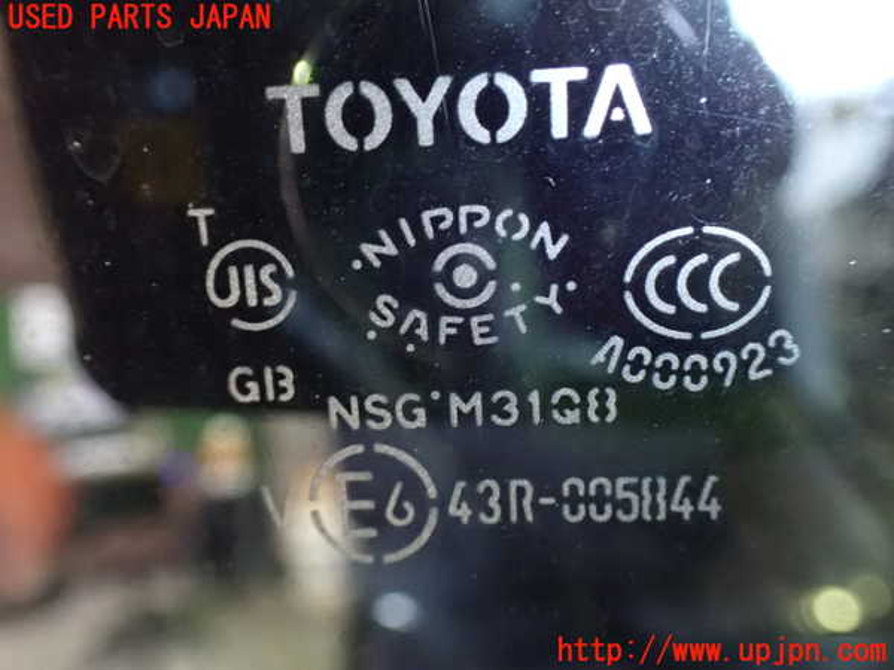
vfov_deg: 46.8
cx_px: 447
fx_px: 775
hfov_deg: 60.0
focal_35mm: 30
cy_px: 335
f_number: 2.3
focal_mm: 5.4
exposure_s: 1/13
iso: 1600
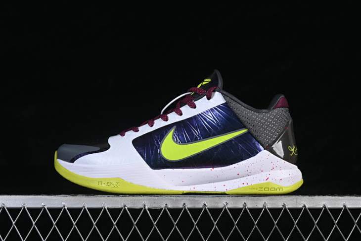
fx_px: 752
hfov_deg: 27.0
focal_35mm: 75
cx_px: 180
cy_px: 120
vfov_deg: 18.2
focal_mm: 50
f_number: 8
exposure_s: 1/80
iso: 160
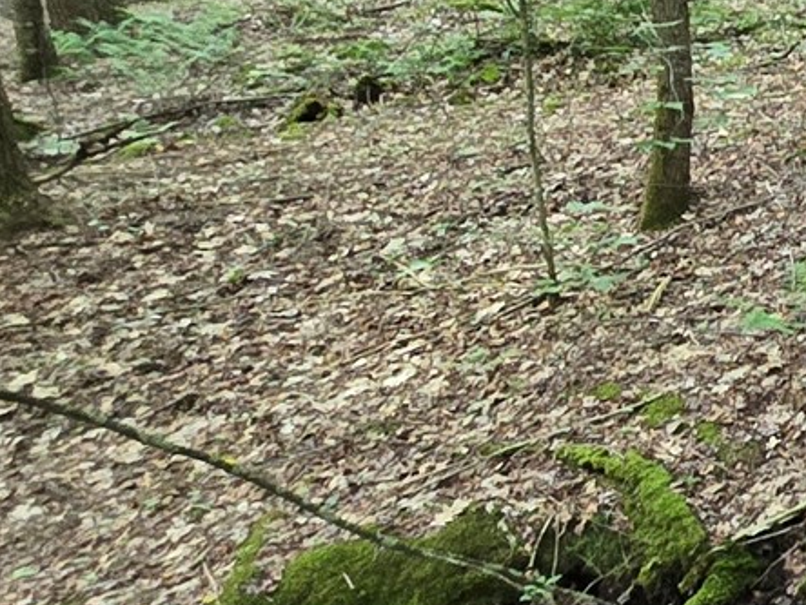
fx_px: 1397
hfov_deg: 19.5
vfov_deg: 24.3
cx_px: 1579
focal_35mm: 60
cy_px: 196
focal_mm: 2.2
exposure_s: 1/60
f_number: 2.2
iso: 400
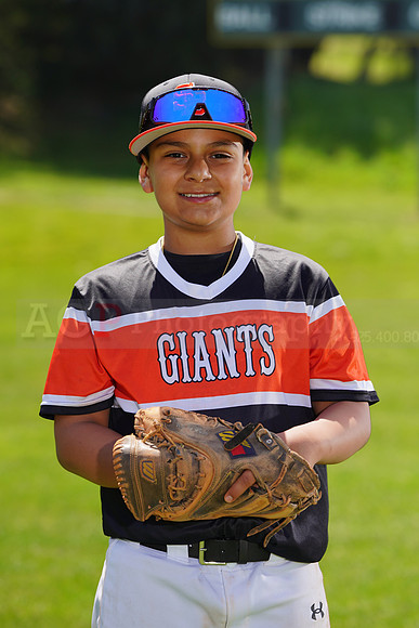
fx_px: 4100
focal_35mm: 235
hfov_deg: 5.9
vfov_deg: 8.8
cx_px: 210
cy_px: 314
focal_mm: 235
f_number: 8
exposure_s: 1/250
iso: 100
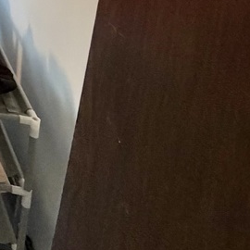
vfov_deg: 20.8
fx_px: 539
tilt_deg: -12.5
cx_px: -333
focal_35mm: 66
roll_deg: +0.3
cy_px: -158
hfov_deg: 15.5
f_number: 2.2
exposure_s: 1/60
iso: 400
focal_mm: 2.22
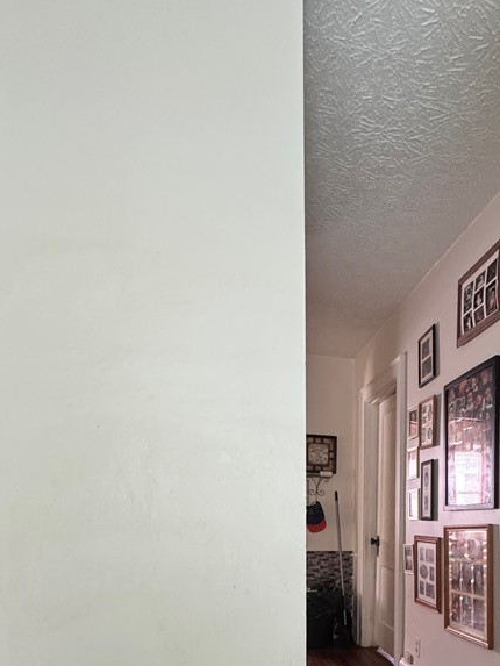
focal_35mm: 25
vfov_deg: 62.3
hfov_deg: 52.5
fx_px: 481
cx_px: 374
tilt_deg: -5.5
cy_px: 551
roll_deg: -0.1
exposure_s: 1/60
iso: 320
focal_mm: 2.22
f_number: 2.2
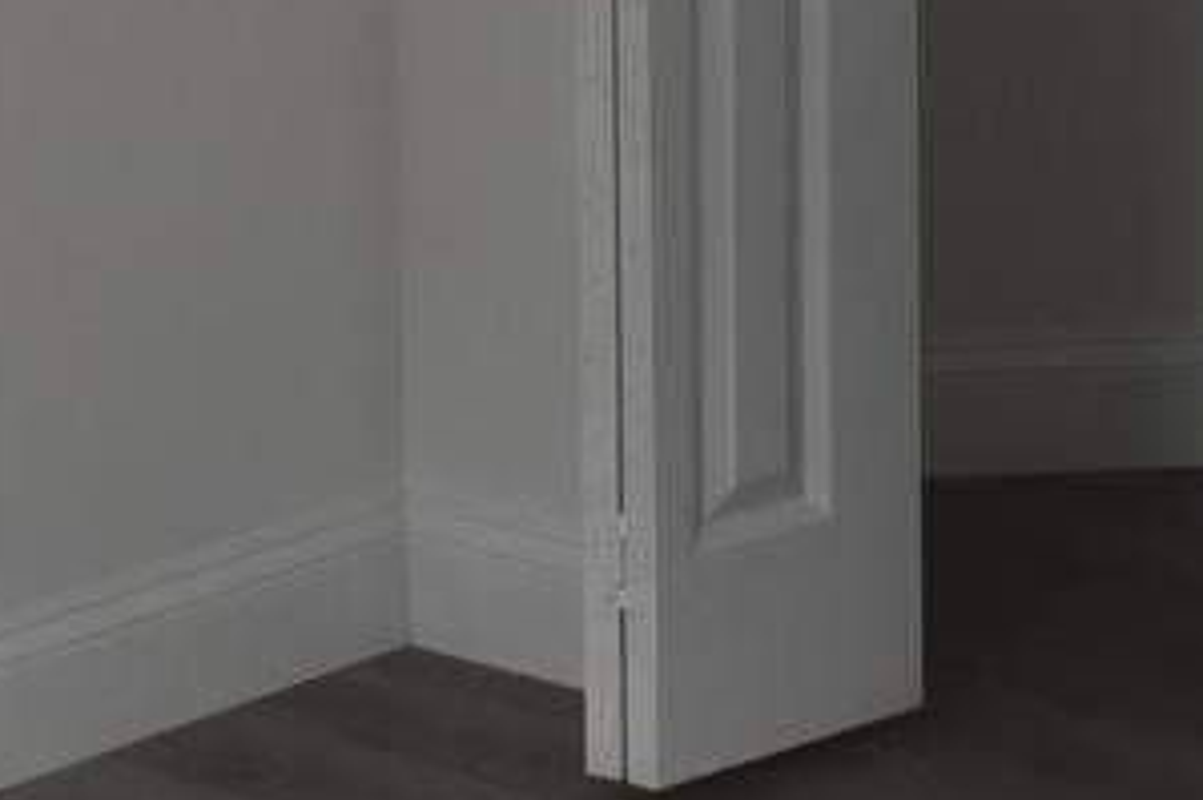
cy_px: -438
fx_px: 5558
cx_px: 1002
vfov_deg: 8.1
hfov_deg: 12.3
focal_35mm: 166
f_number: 5.6
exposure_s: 1/125
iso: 400
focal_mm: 23
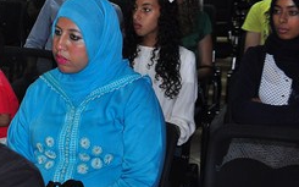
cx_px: -4
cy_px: 58
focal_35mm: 77
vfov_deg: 16.9
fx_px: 627
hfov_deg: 25.4
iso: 400
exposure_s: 1/60
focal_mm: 18
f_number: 3.5
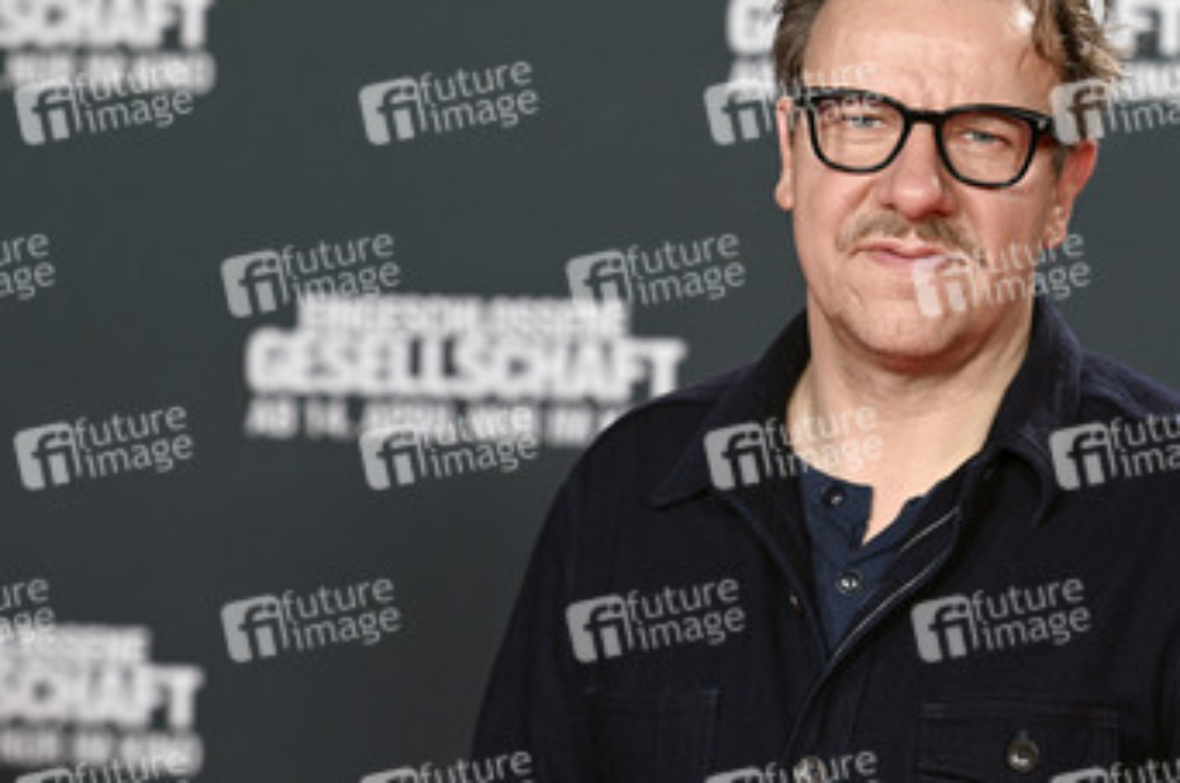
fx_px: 5401
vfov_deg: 8.3
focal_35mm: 165
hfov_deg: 12.5
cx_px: 702
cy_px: 362
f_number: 4.8
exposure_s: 1/500
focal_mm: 125
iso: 2200
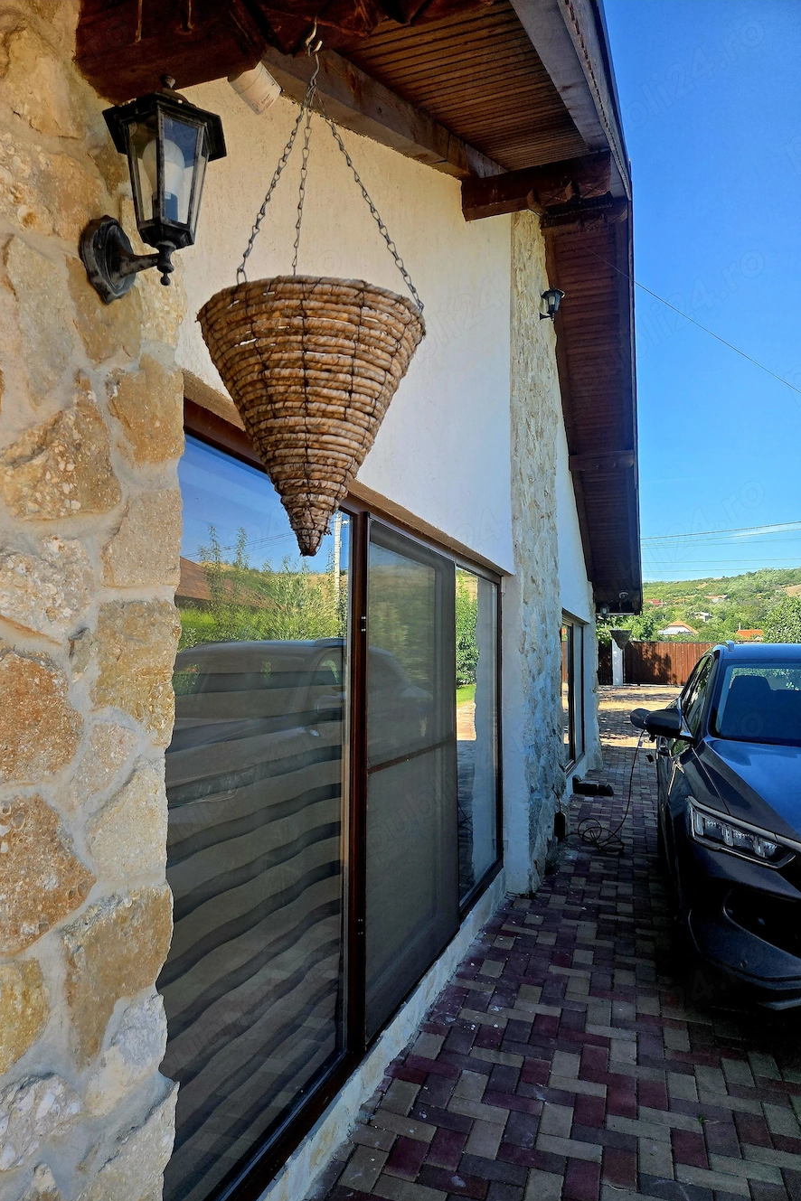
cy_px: 602
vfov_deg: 73.7
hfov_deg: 53.0
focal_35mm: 24
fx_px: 801
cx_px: 350
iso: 80
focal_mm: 5.4
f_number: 1.8
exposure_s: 1/2500
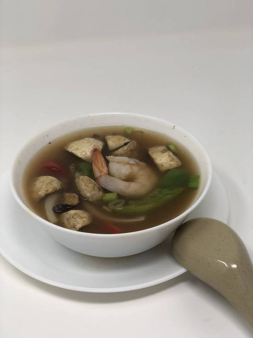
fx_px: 507
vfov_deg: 36.8
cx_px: 126
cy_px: 169
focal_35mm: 52
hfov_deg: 28.0
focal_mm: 6
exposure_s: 1/120
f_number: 2.4
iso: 25
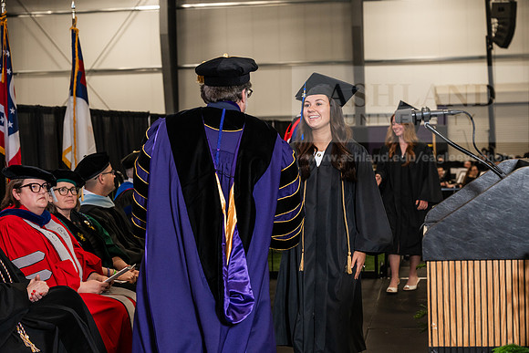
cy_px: 176
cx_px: 264
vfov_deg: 19.5
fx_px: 1029
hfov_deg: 28.8
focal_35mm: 70
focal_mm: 70
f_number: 5
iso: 1250
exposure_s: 1/200
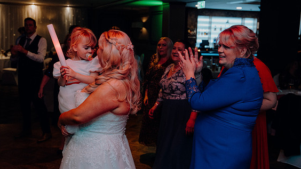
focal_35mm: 42
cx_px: 147
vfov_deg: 28.3
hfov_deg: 48.4
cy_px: 80
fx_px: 335
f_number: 3.5
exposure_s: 1/160
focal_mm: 39
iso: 2500
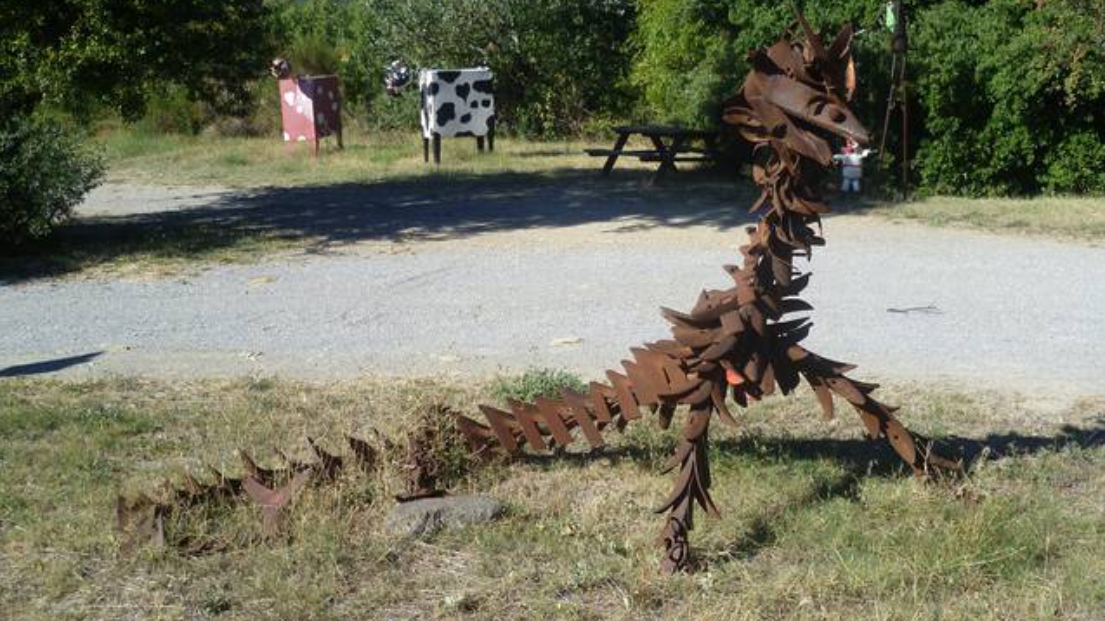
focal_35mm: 46
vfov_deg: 25.9
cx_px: 553
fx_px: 1348
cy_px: 283
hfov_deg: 44.6
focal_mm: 7.5
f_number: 3.3
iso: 80
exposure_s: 1/800
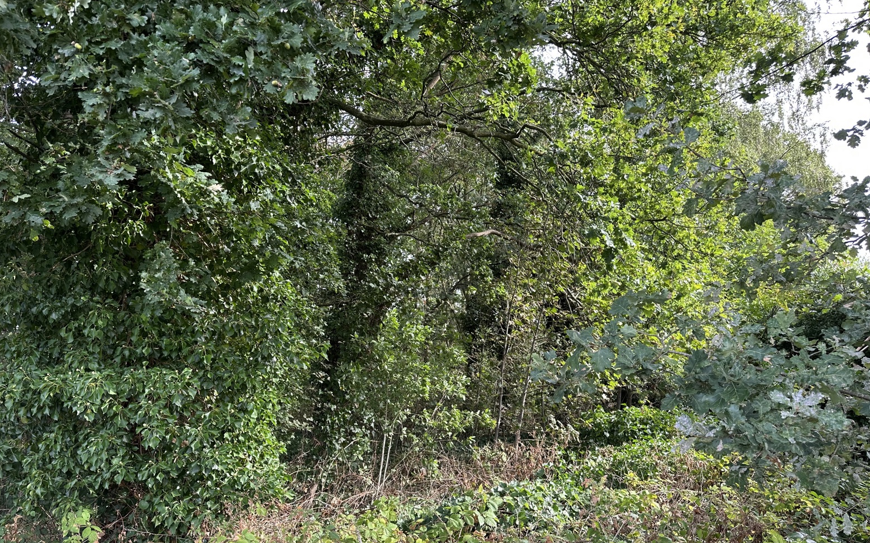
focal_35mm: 26
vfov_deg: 47.4
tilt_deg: +7.0
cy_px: 312
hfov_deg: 70.4
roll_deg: +0.6
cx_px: 436
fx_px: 616
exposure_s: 1/153
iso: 64
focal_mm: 6.86
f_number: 1.78
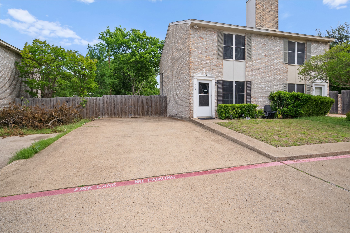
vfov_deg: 67.4
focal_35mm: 18
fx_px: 175
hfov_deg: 90.0
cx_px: 175
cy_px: 116
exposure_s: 1/250
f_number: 7.1
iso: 800
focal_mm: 18
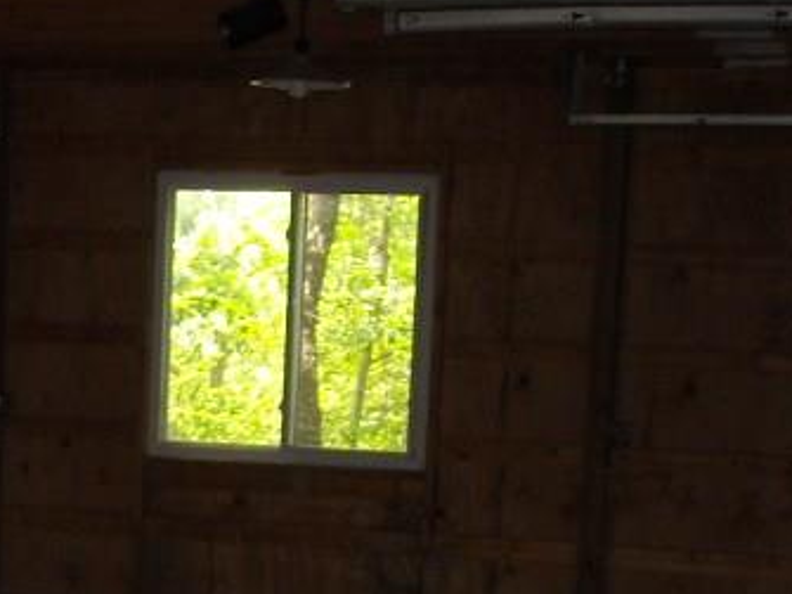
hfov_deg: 17.5
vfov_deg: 13.3
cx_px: -180
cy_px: 769
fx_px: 2447
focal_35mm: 107
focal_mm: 5.7
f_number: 2.8
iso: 100
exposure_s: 1/60
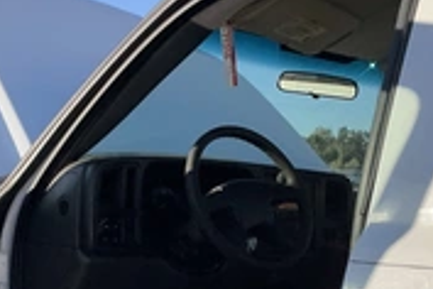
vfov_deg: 19.6
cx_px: 130
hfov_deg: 29.4
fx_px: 818
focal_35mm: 68
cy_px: 262
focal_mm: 3
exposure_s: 1/1626
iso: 25
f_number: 1.8
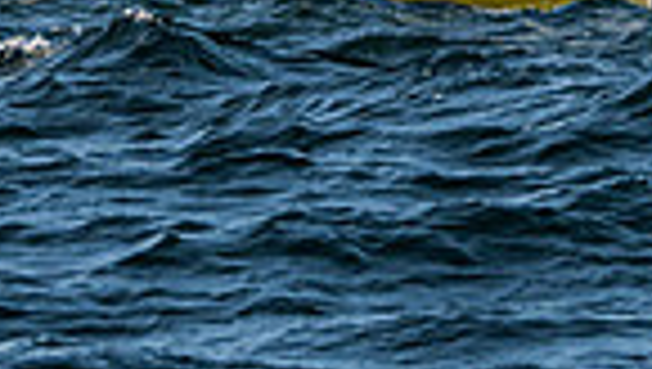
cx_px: 1076
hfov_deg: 5.6
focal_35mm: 378
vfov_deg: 3.2
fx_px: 6543
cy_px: -655
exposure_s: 1/1000
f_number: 8
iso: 400
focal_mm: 70
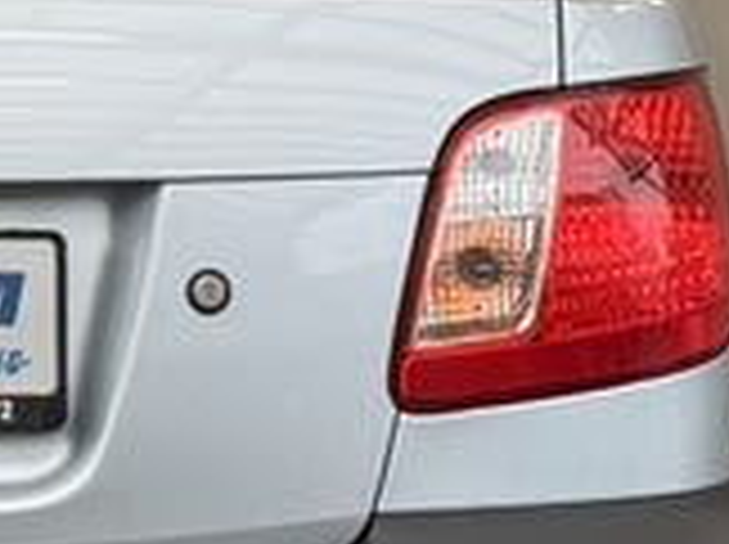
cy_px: 65
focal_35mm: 267
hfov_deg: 7.3
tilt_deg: -9.3
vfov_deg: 5.5
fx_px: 5615
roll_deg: -1.8
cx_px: -356
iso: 64
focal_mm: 6.76
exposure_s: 1/409
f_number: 1.78
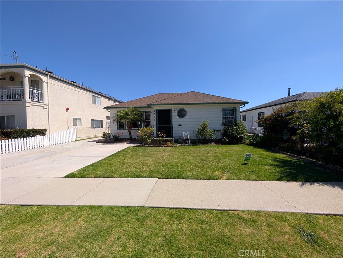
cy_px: 129
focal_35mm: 12
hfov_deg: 110.5
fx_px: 119
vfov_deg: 94.6
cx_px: 172
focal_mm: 2.02
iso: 52
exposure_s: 1/3247
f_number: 1.7
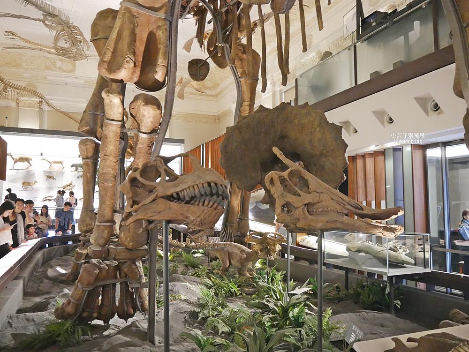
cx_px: 234
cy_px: 176
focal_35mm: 28
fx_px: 380
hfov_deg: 63.4
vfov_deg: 49.8
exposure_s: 1/50
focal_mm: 14
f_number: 3.5
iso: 3200
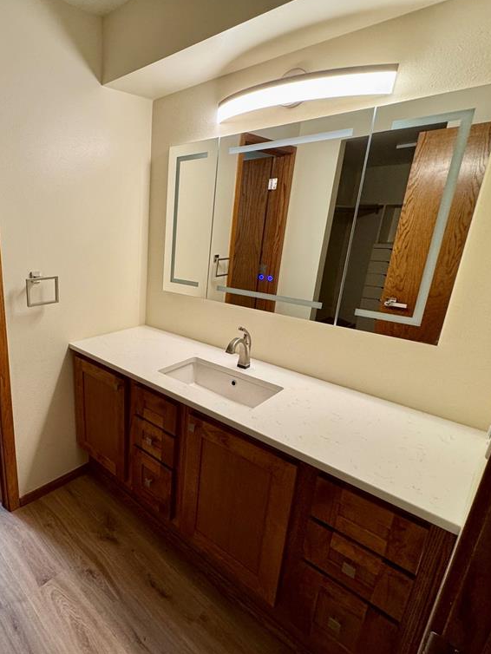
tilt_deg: -16.3
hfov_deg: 63.7
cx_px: 110
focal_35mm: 19
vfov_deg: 84.6
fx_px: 359
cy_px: 323
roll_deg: -0.1
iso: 200
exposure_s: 1/120
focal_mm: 2.22
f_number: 2.2
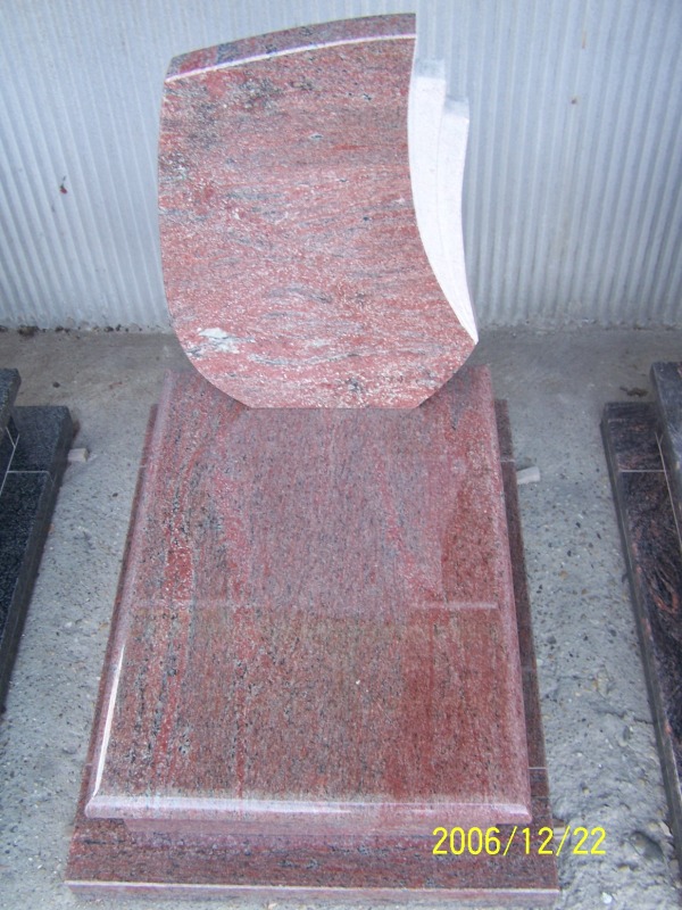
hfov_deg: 37.7
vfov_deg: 49.0
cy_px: 455
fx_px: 998
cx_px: 341
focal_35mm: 38
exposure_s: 1/15
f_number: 2.8
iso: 80
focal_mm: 6.3
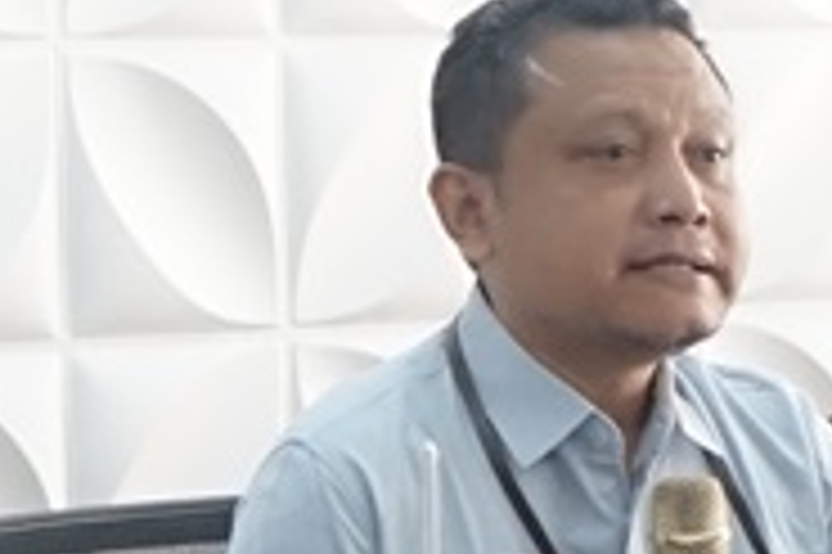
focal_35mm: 273
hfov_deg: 7.5
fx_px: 6304
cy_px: 162
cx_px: 225
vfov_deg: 5.0
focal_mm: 28
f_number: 7.1
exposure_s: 1/60
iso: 2000
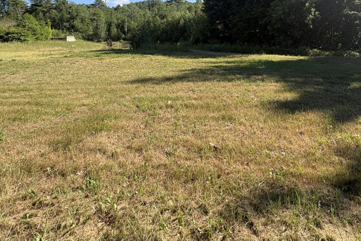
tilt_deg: -2.3
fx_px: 211
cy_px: 47
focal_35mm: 21
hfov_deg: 80.9
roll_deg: +1.1
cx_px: 202
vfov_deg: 55.2
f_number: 2.2
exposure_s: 1/763
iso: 40
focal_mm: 2.22
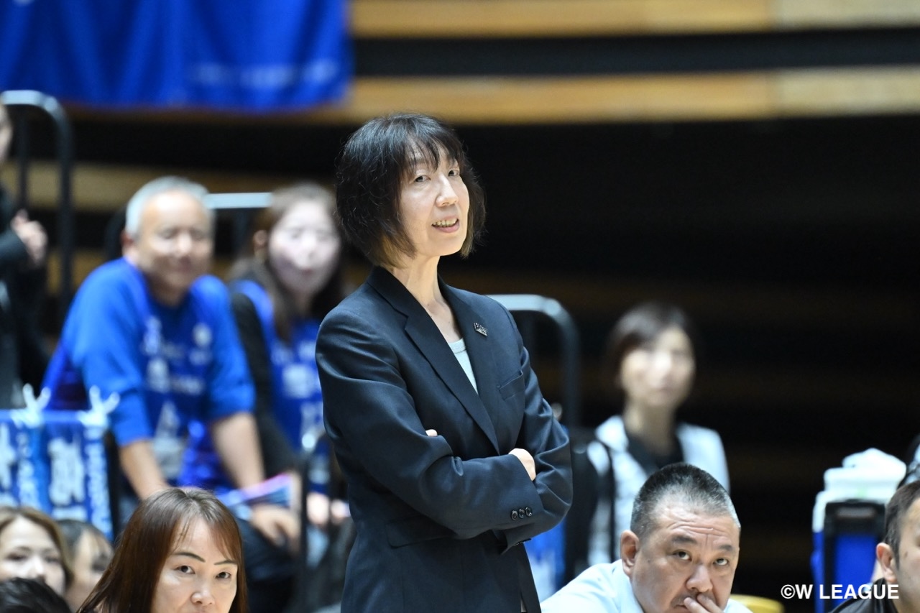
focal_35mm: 600
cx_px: 460
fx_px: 15330
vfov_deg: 2.3
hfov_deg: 3.4
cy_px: 306
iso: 4000
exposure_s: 1/1000
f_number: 4
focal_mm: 400
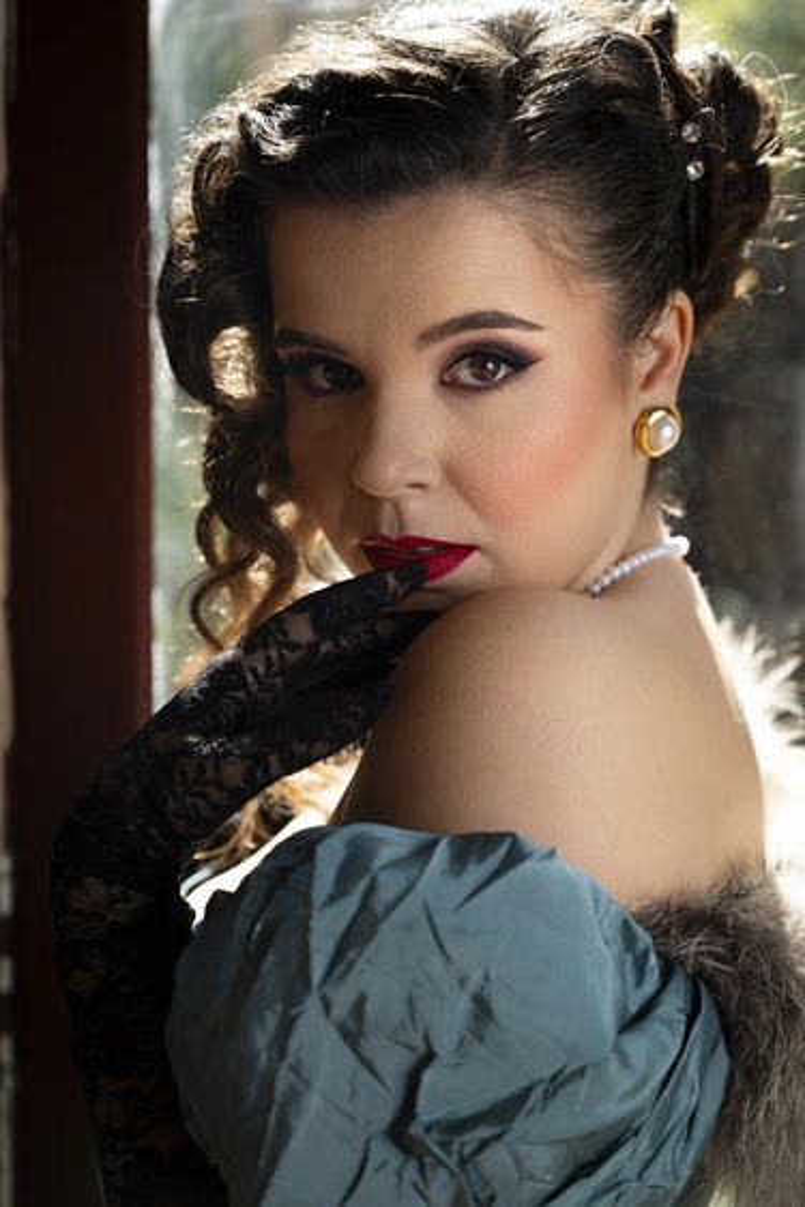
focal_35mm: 70
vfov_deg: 28.8
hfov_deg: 19.5
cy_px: 604
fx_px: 2346
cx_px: 402
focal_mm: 70
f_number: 4
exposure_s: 1/125
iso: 64
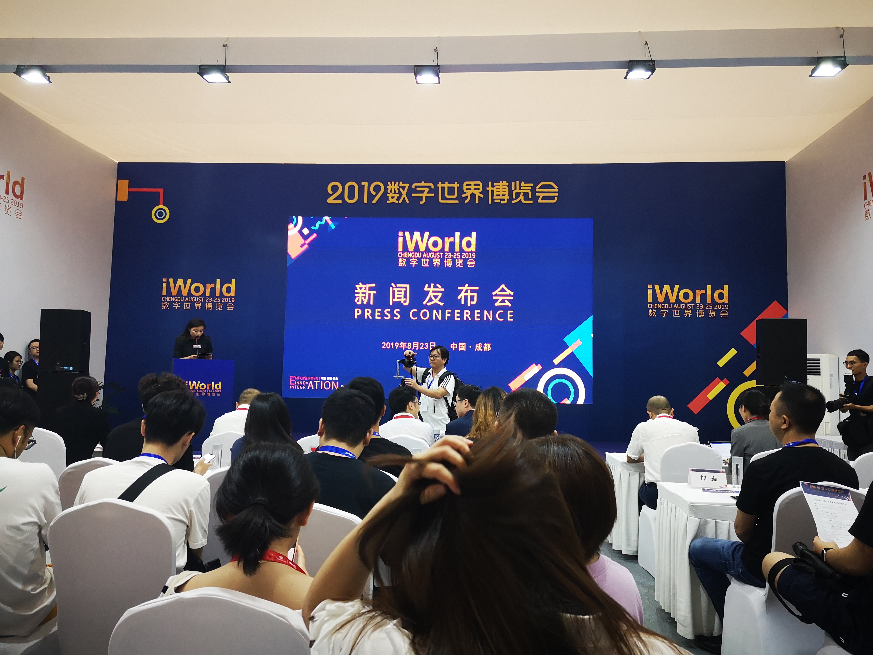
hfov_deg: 65.3
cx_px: 436
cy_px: 328
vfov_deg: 51.4
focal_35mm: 27
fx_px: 681
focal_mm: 3.95
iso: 320
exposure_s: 1/100
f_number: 1.8
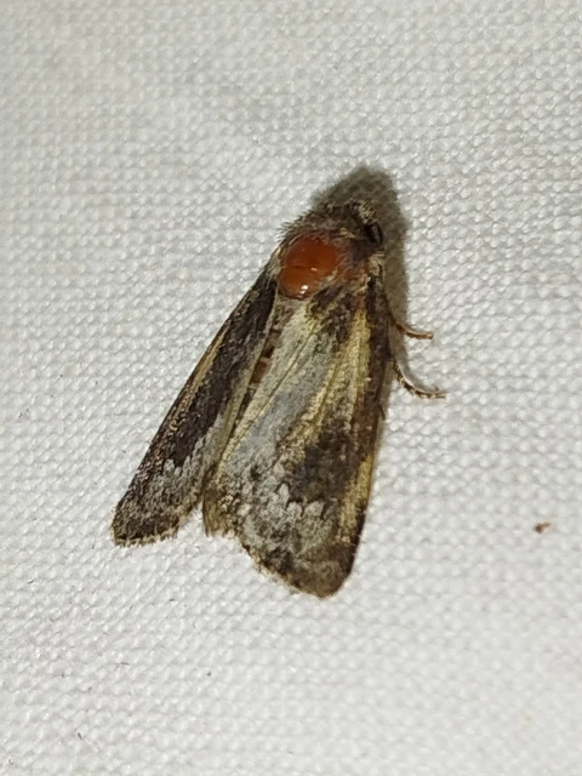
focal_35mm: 108
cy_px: 388
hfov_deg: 13.7
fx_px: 2421
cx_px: 291
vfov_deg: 18.2
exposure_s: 1/50
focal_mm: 5.31
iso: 64
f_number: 1.7
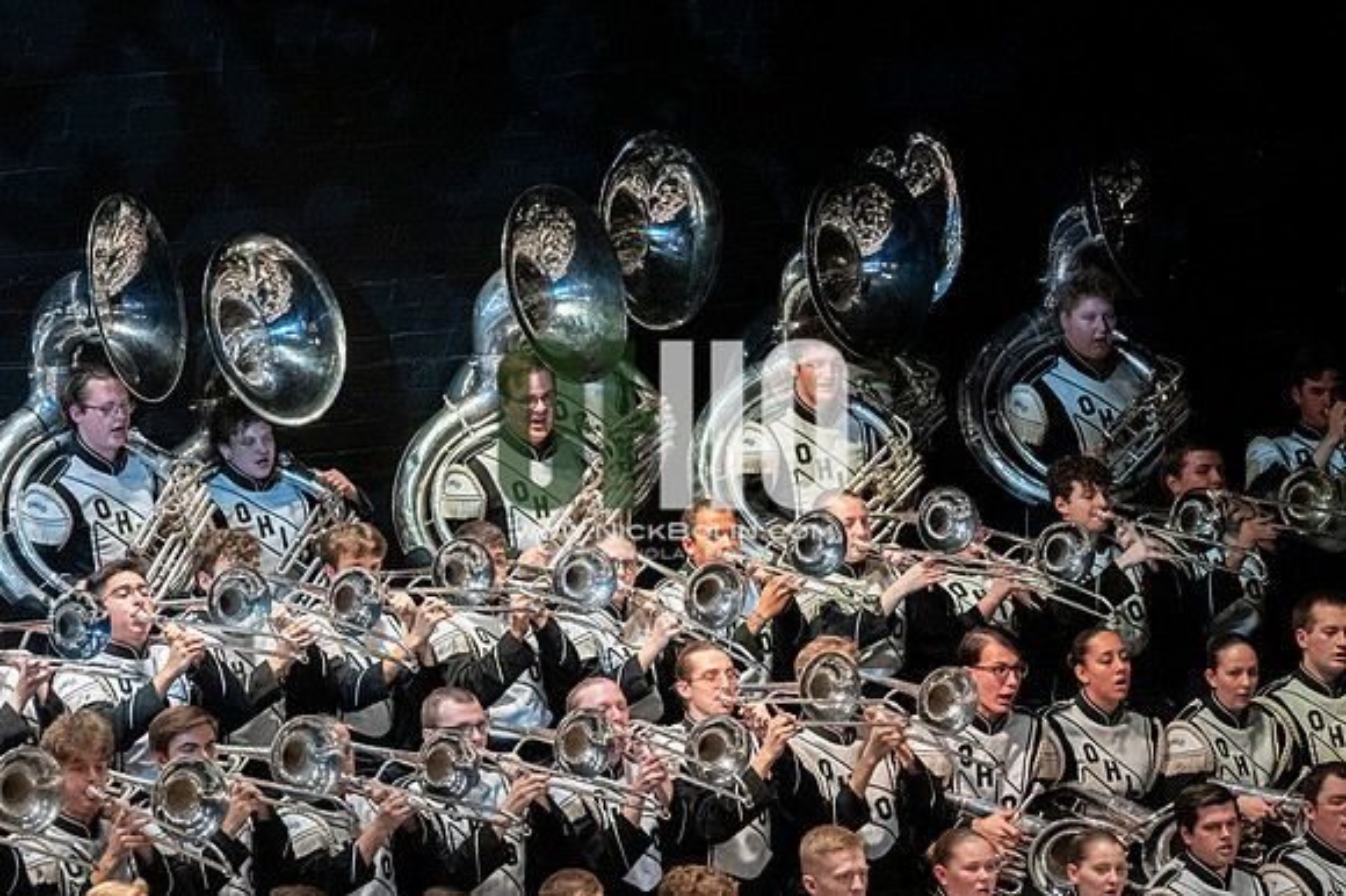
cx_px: 673
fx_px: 9790
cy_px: 448
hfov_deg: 7.9
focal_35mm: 262
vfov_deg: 5.2
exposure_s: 1/500
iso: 5000
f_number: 4
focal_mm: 175
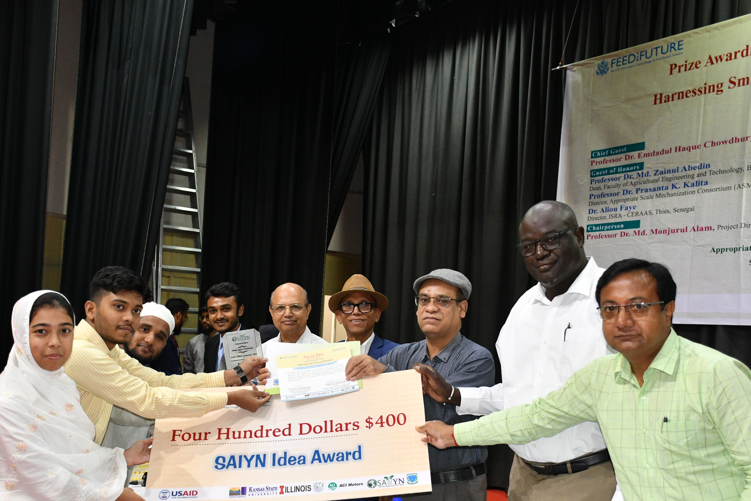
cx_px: 372
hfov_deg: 49.6
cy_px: 322
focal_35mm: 39
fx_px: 814
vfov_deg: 34.0
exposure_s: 1/60
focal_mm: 20
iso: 1600
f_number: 4
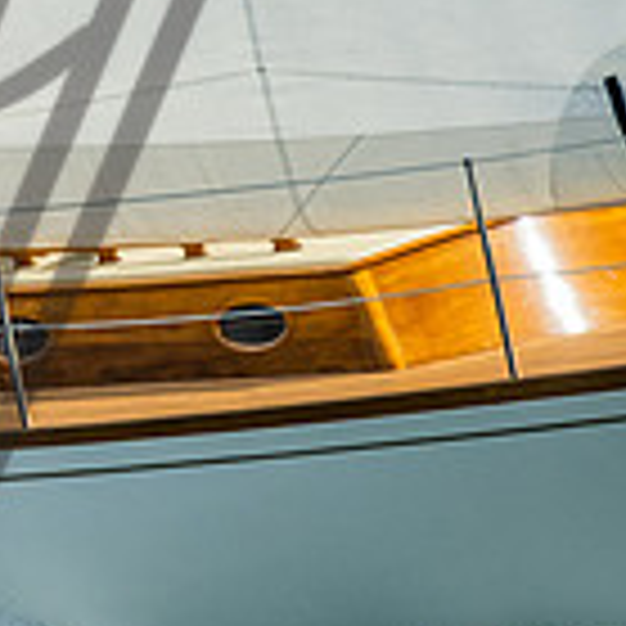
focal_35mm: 793
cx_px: -683
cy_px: -15
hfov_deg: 2.2
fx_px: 16225
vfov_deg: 2.2
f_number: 6.3
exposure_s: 1/800
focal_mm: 180
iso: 320
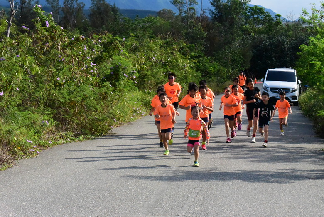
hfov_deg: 20.4
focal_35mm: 100
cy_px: 108
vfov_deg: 13.7
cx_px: 162
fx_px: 900
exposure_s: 1/4000
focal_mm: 100
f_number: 22
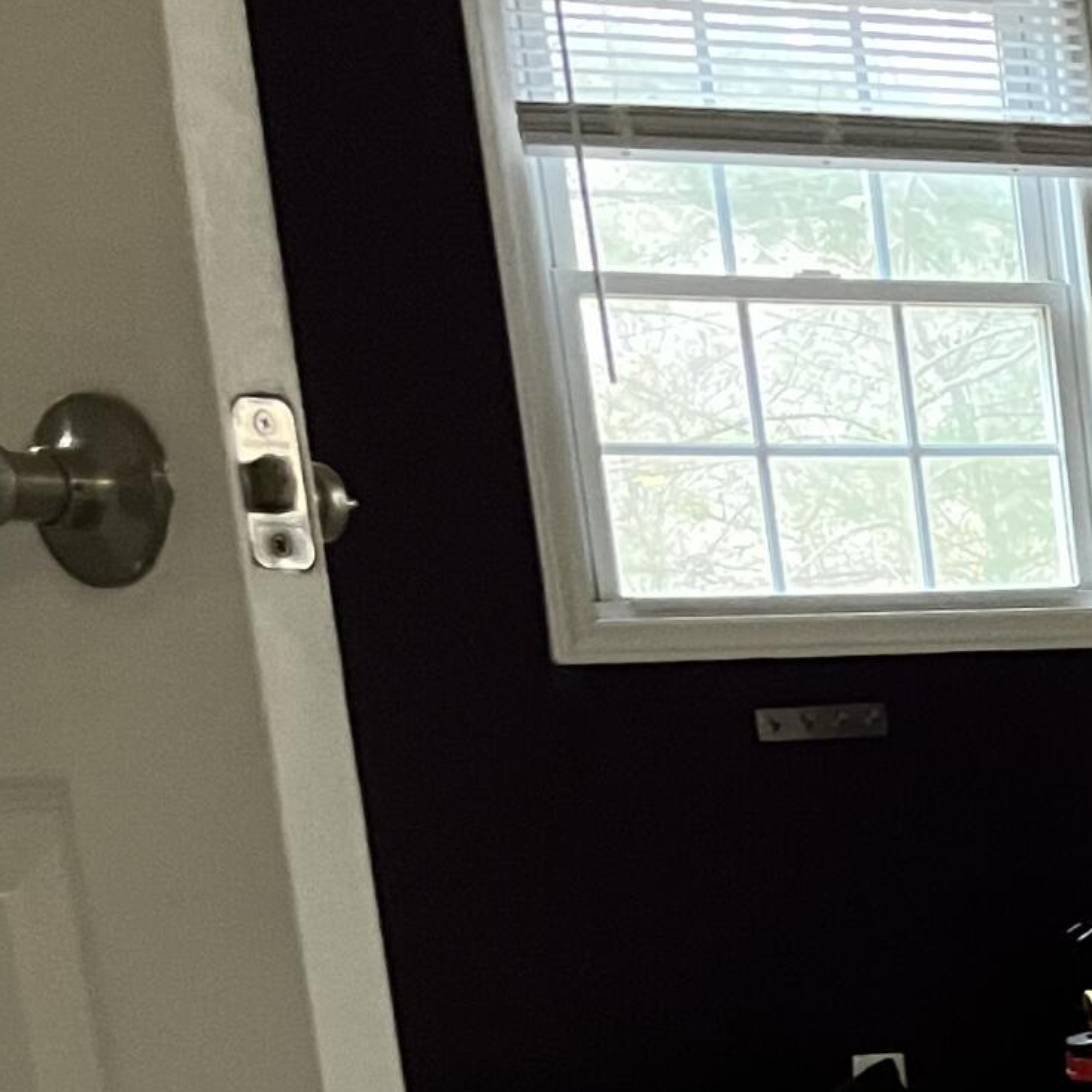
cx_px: 1935
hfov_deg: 15.9
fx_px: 3355
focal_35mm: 94
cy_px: 1400
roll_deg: +2.9
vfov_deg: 17.4
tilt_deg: -11.0
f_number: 1.6
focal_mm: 5.1
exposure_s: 1/40
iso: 400
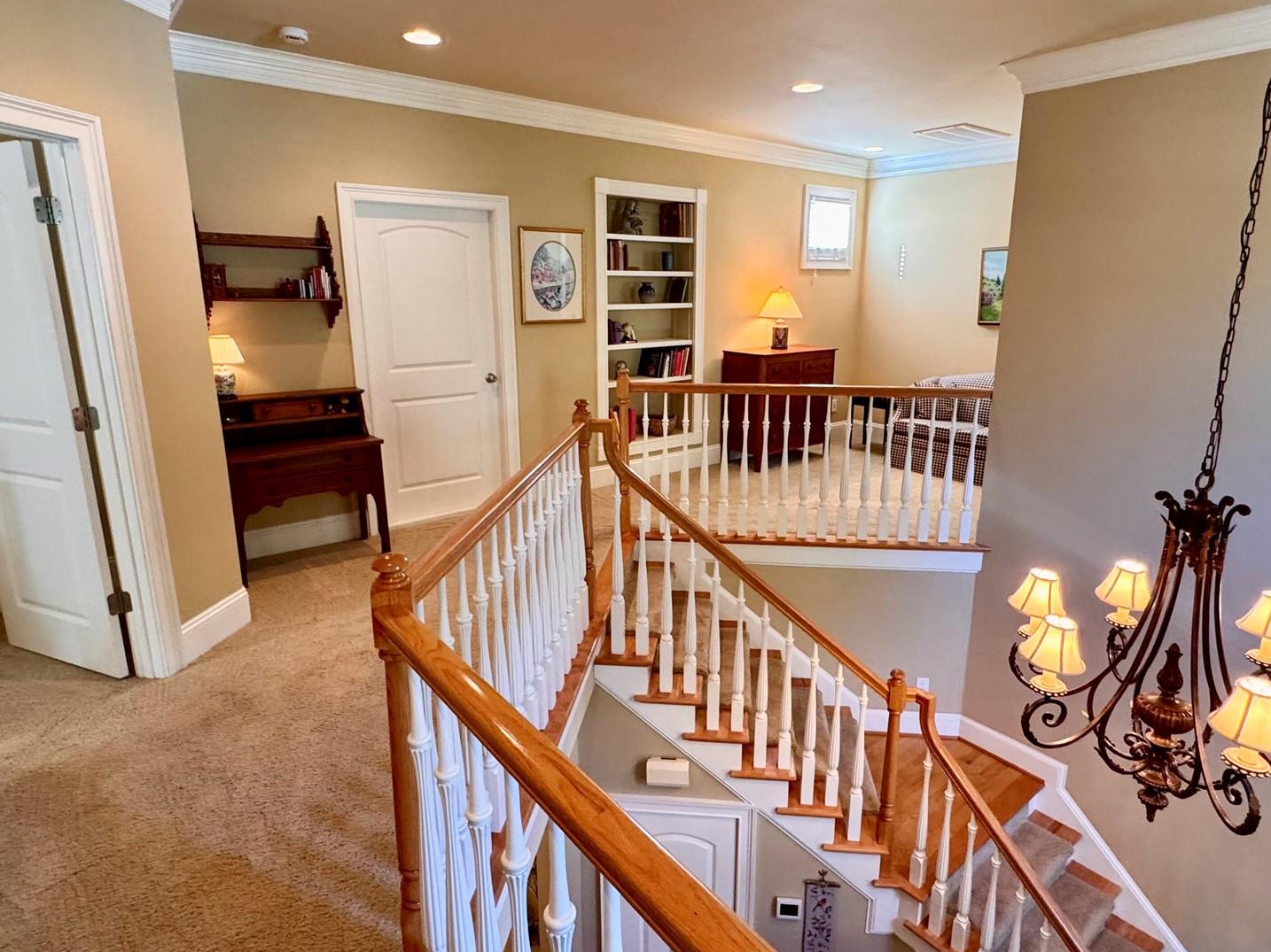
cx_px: 667
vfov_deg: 65.9
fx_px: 734
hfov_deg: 81.7
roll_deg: -0.8
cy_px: 444
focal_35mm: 20
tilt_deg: -11.7
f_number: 2.2
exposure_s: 1/60
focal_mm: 2.22
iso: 320
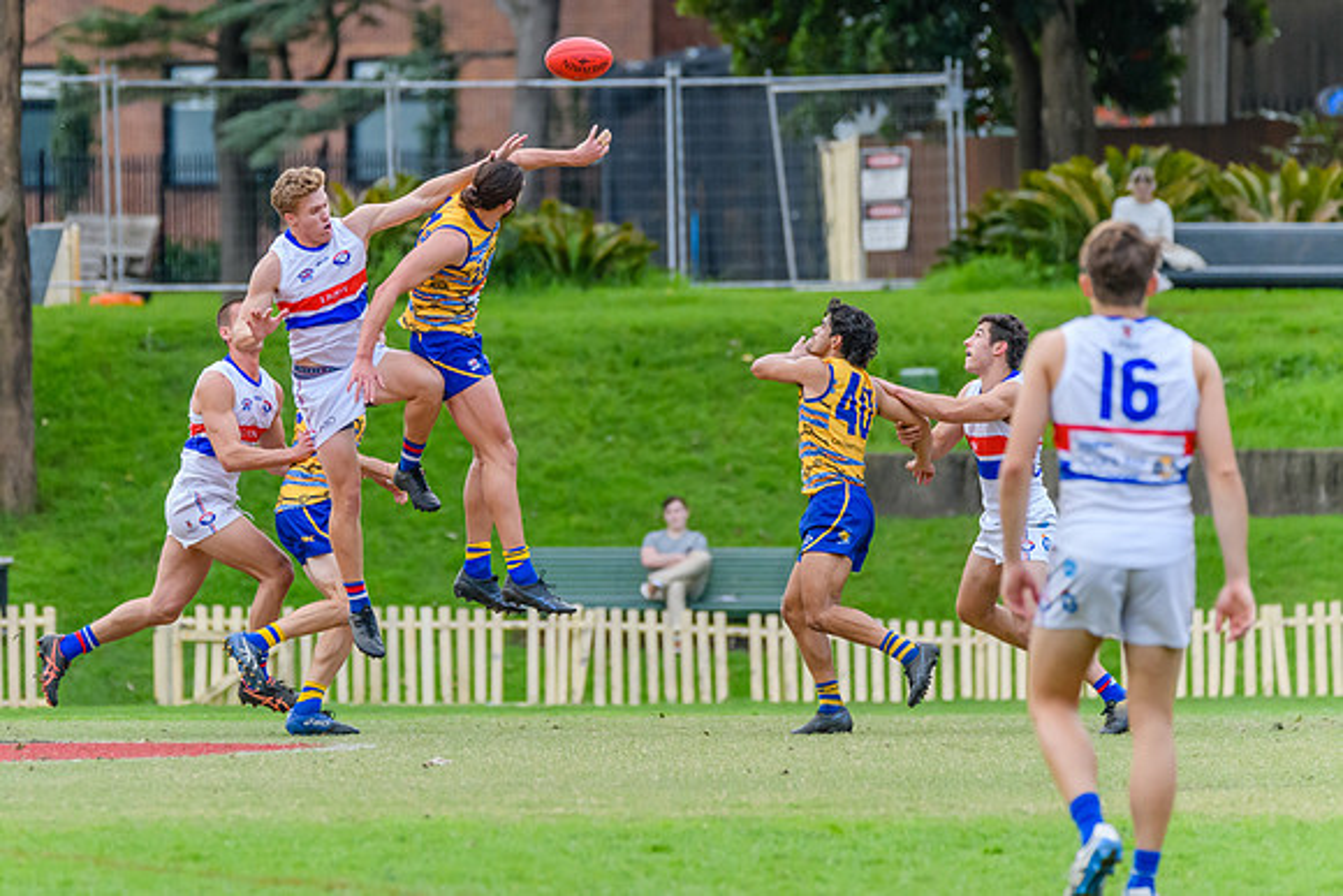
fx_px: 18964
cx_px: 548
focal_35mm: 508
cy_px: 266
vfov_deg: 2.7
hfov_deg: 4.1
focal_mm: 360
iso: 3200
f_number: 6
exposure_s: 1/1600
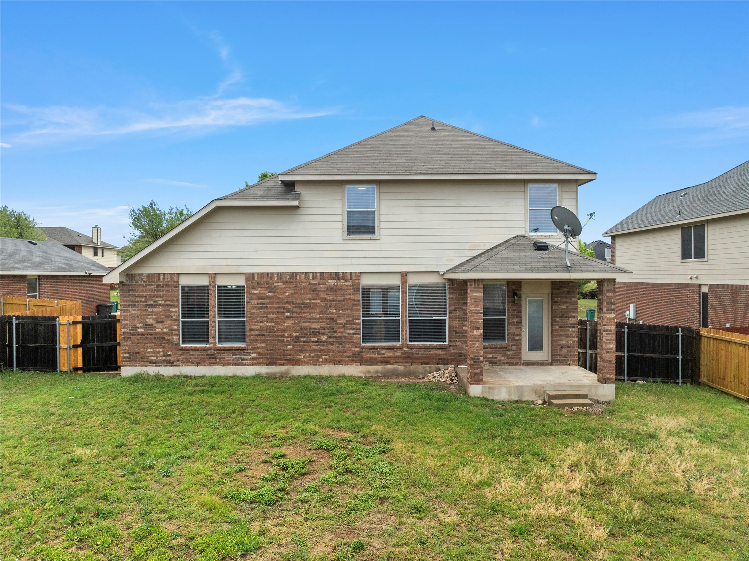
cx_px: 374
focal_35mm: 24
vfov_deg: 56.8
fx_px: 519
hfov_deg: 71.6
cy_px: 280
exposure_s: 1/4000
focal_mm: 12.29
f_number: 2.8
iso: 220
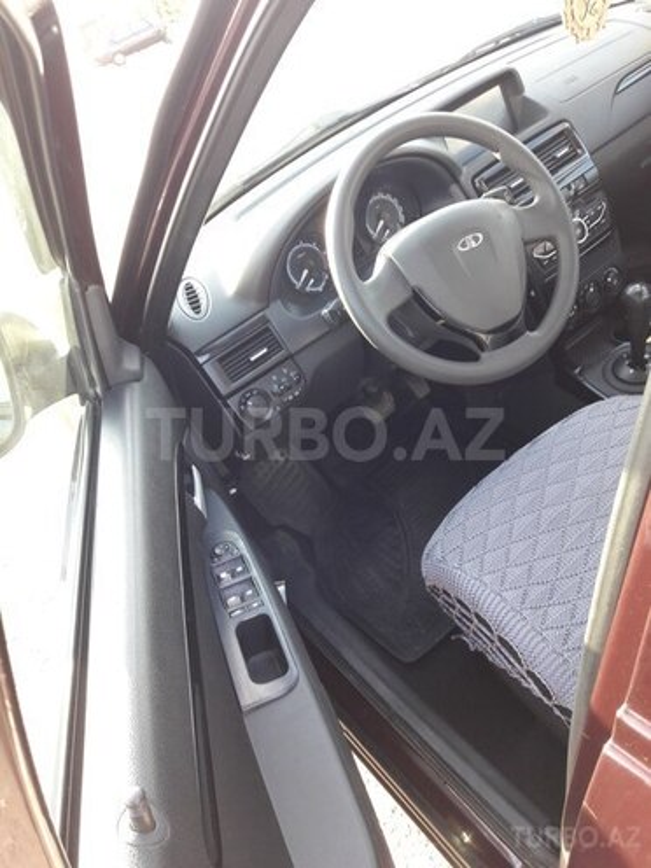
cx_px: 326
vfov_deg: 63.4
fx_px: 702
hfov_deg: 49.7
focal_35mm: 28
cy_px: 434
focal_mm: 3.7
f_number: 1.9
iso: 50
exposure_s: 1/33
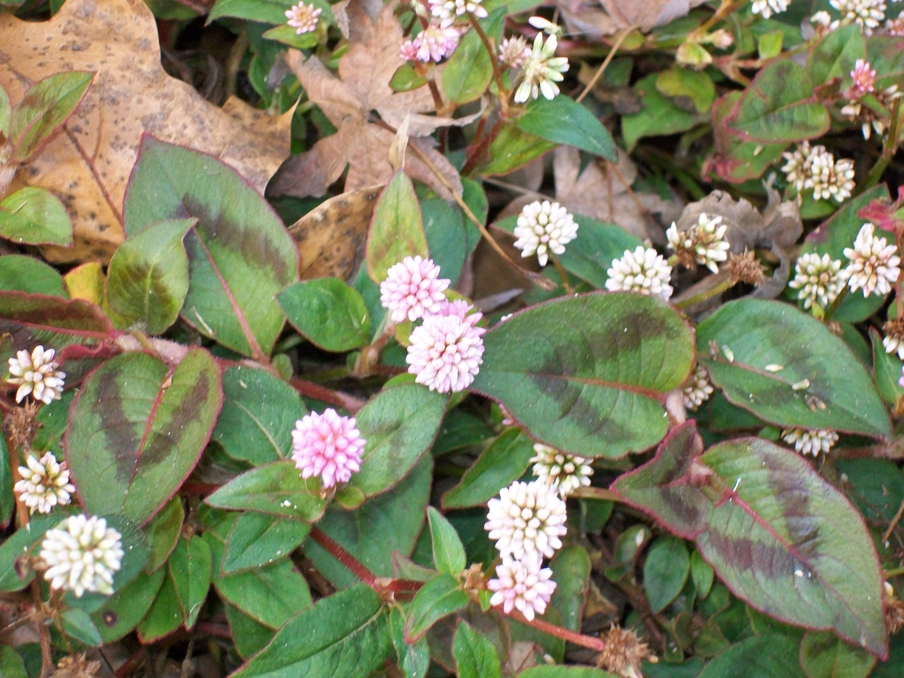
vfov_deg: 14.5
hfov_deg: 19.3
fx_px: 2664
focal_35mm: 102
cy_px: 339
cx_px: 452
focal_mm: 18.3
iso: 160
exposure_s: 1/125
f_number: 4.9
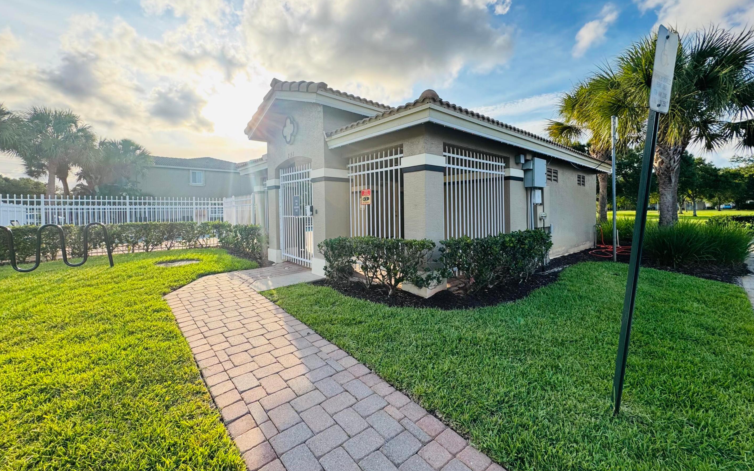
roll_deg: +0.8
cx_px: 378
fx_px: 308
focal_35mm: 15
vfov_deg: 74.6
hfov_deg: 101.5
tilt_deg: -0.5
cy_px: 213
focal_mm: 2.22
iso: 40
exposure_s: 1/495
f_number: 2.2
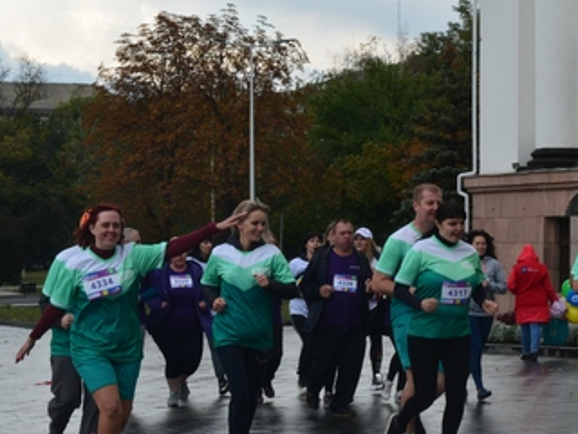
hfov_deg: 13.2
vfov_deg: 10.0
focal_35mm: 149
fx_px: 2486
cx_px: 504
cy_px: 237
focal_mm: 55
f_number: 10
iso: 250
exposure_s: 1/250
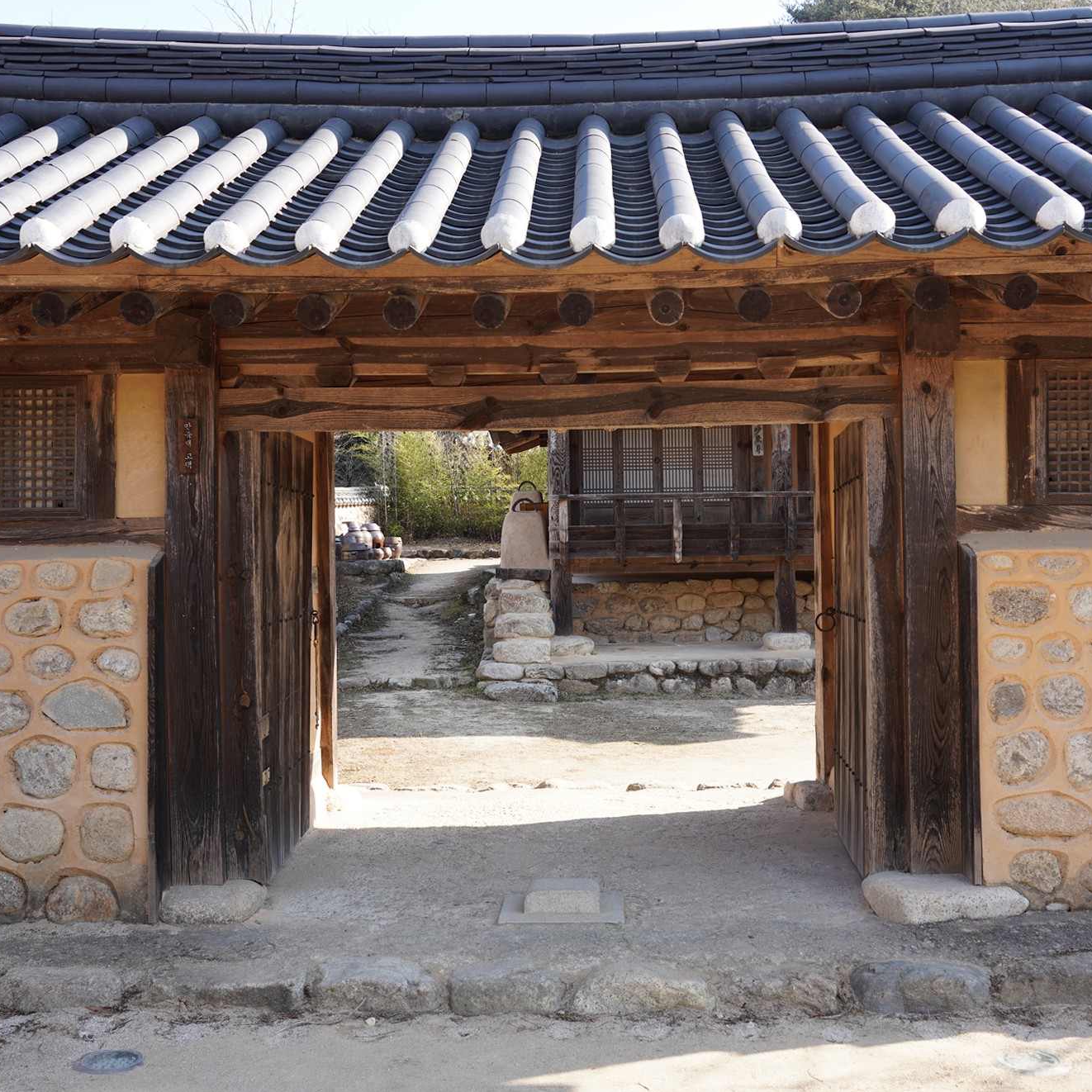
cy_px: 543
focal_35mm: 36
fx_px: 1285
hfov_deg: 46.0
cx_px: 593
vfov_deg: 46.0
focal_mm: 28
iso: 100
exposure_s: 1/100
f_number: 5.6
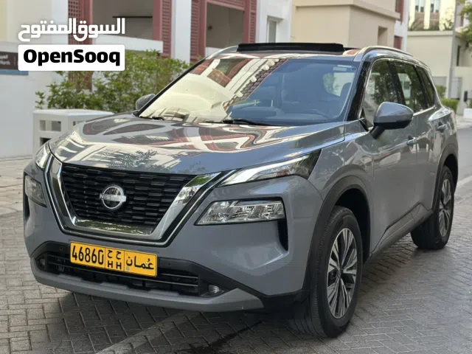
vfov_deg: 30.3
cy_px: 177
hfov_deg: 39.7
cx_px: 236
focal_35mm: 48
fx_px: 654
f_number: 1.78
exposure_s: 1/1019
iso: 80
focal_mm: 6.86
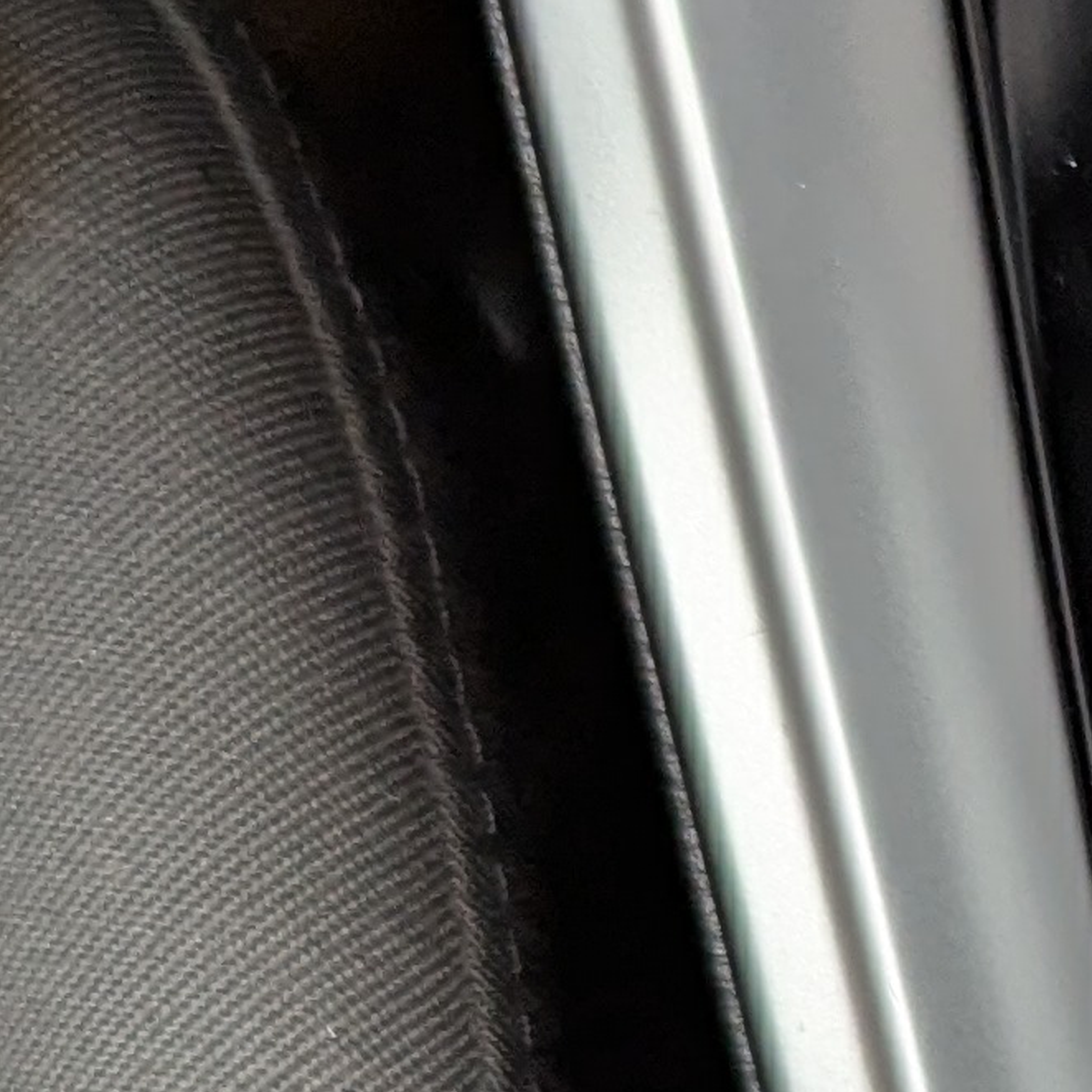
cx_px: 2362
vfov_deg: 12.6
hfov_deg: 11.6
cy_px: 1643
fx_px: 4675
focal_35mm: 131
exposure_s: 1/35.8
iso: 297
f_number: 1.85
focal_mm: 6.81
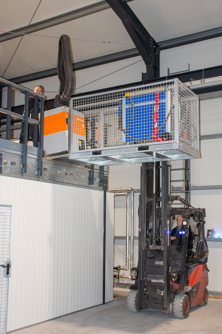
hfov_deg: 33.4
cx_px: 109
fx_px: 370
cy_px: 167
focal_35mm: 40
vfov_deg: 48.5
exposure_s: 1/60
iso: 320
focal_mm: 26
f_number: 3.8
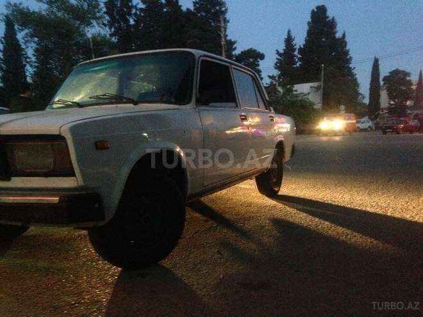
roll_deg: -0.4
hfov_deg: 55.4
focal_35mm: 33
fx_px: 403
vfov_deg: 42.9
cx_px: 212
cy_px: 158
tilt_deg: -0.1
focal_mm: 4.12
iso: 800
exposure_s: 1/17
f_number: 2.4
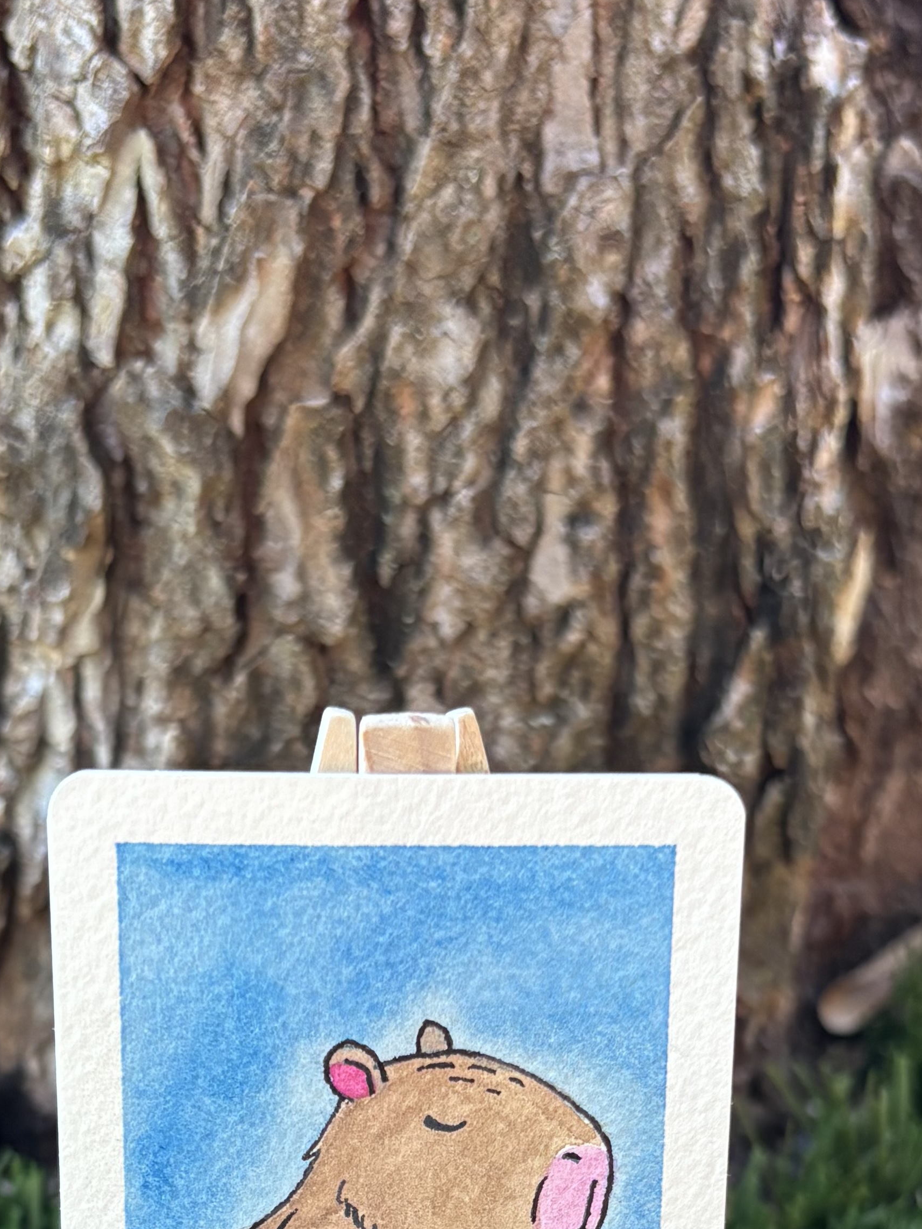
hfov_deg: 22.6
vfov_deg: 28.0
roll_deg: +2.6
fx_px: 2308
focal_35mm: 65
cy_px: 1237
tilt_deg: -35.4
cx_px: 400
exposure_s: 1/121
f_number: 1.6
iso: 125
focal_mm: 5.96
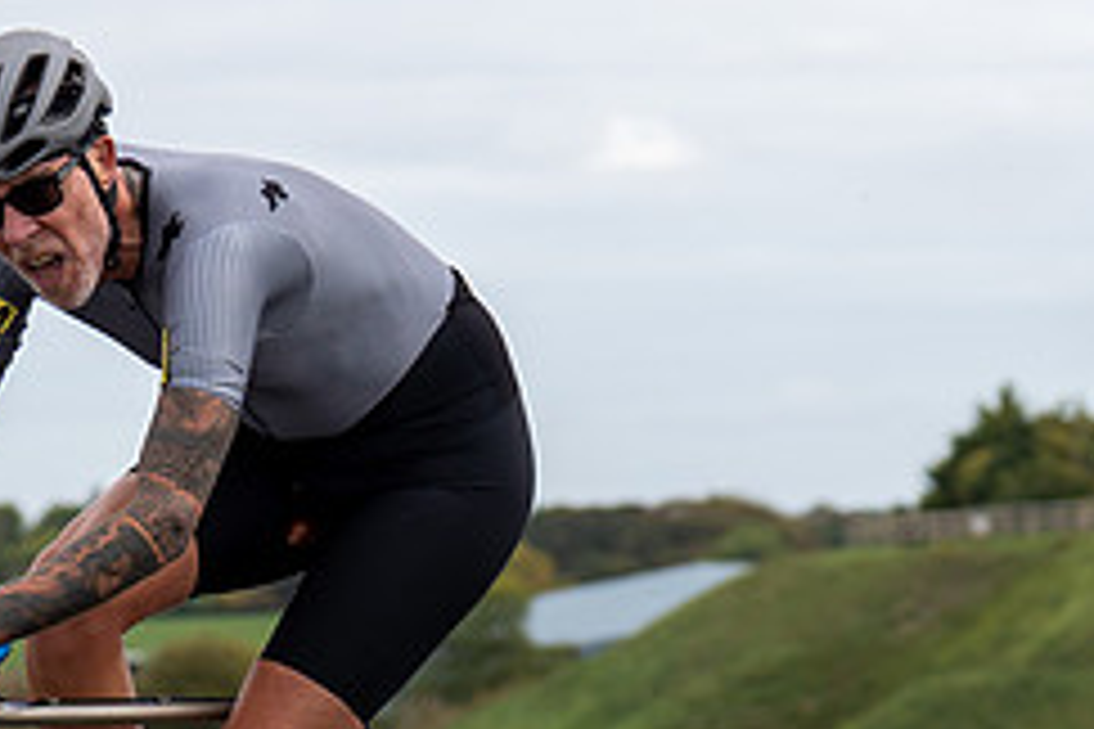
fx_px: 9025
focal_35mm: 297
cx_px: -42
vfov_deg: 4.6
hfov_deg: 6.9
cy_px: 705
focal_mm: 70
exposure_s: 1/1000
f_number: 3.5
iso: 125
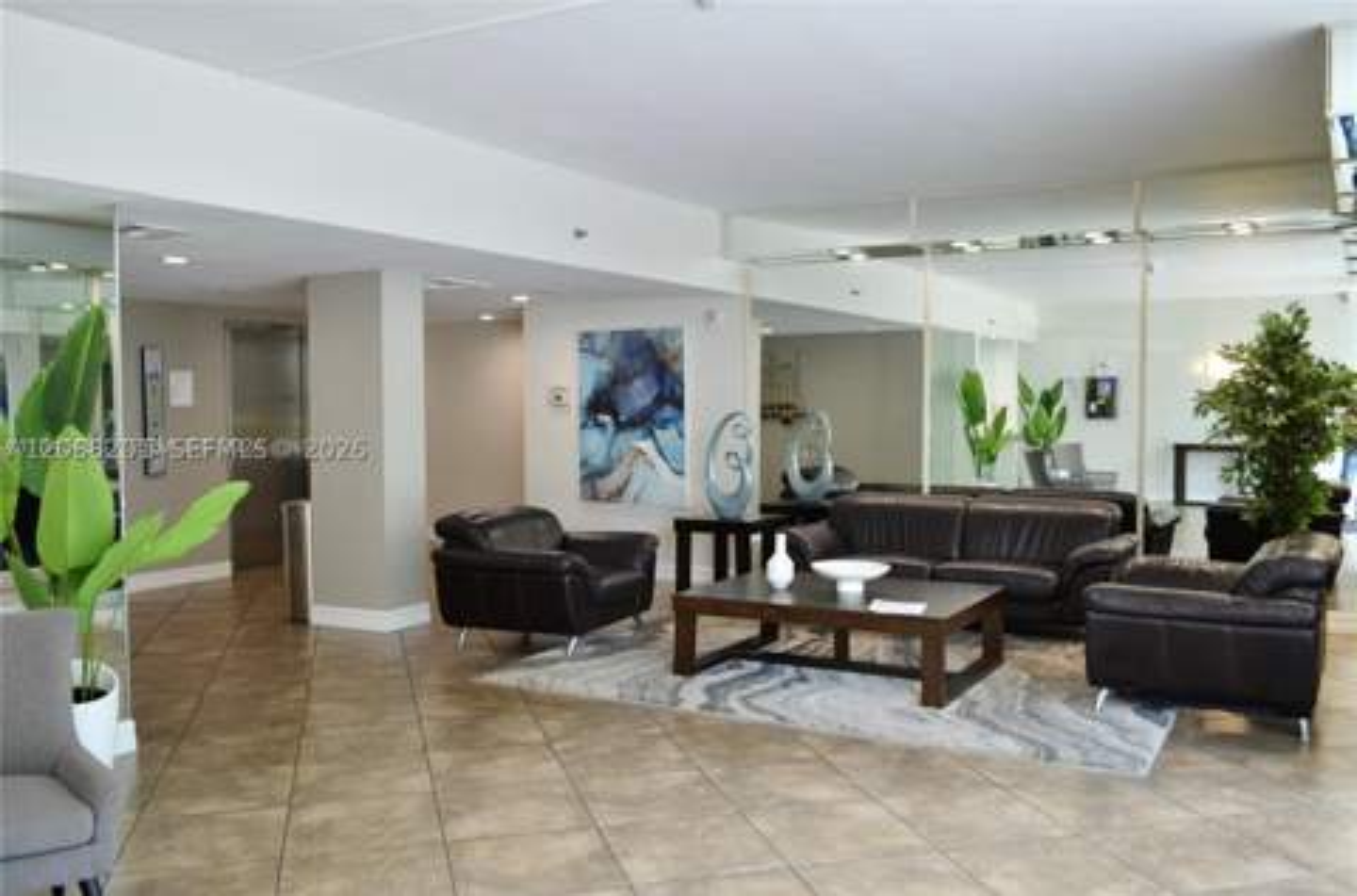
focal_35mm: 33
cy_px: 448
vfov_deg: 39.7
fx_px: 1240
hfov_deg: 57.4
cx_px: 678
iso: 400
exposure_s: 1/60
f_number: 4
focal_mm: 22
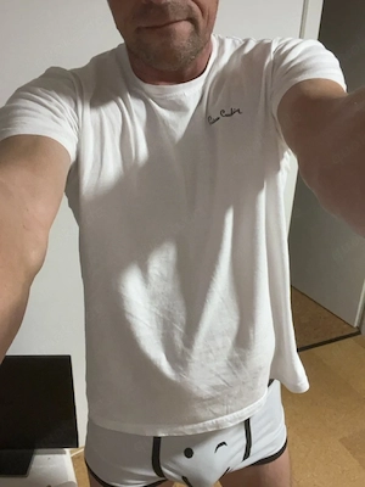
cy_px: 244
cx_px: 182
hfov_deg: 46.8
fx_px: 422
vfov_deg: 60.0
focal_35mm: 30
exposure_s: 1/50
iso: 320
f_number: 2.2
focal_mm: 2.71
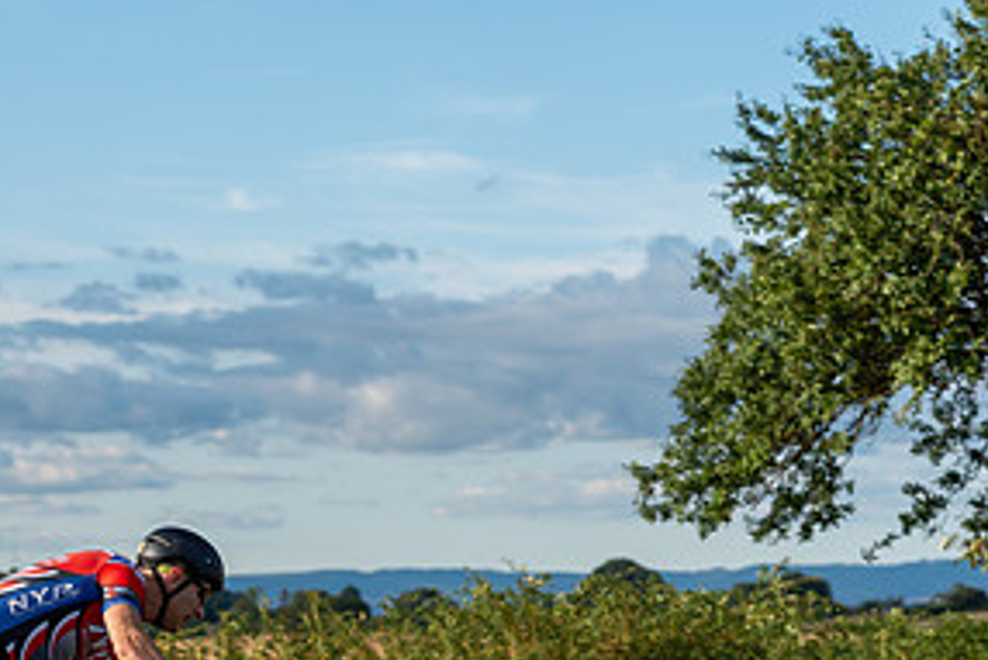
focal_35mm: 148
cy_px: 589
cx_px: 187
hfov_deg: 13.8
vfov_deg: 9.2
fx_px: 4064
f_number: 4
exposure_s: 1/1000
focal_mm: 73
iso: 100
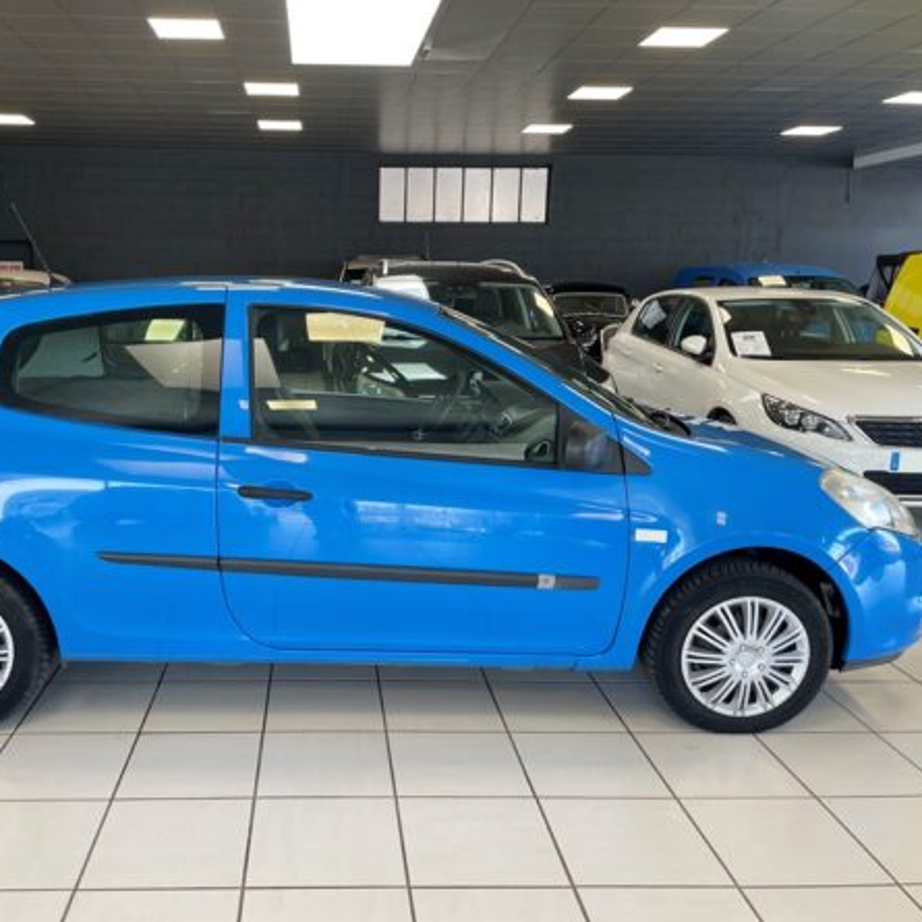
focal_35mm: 31
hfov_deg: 52.0
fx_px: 934
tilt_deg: -10.2
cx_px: 344
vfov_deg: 52.5
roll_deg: -0.7
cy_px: 462
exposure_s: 1/121
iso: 80
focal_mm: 4.2
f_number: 1.6
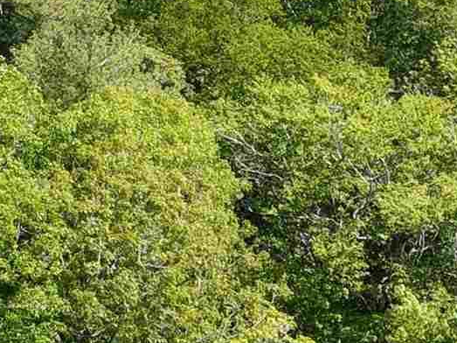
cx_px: -384
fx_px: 1861
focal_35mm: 141
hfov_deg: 12.7
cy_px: 240
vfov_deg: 10.5
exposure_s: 1/2000
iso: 190
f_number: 1.8
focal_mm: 8.67
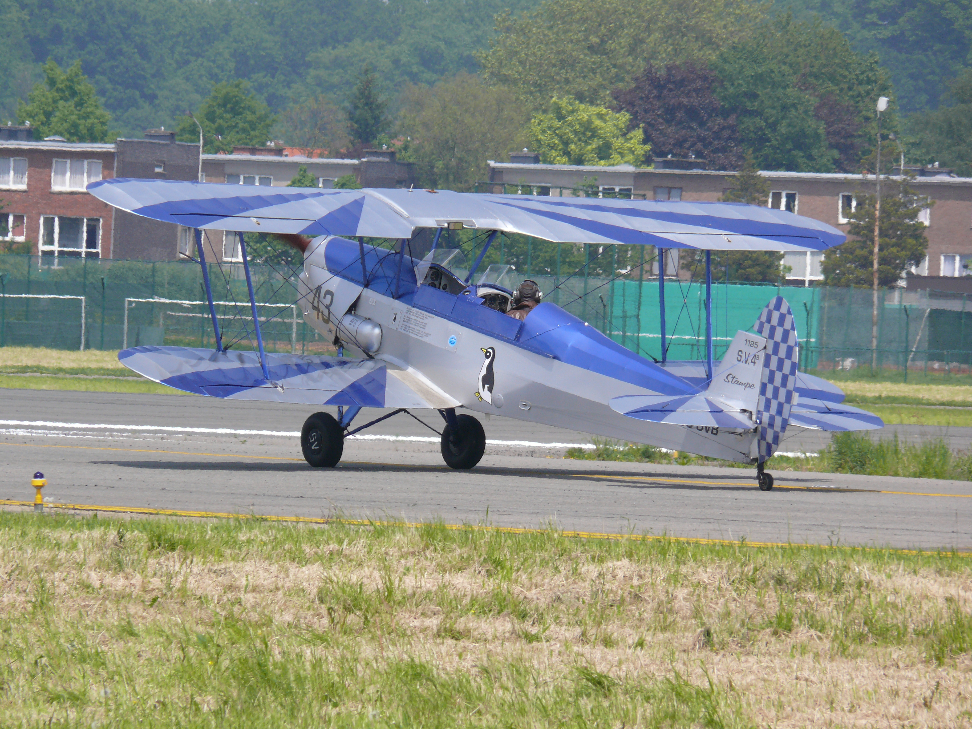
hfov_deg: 4.7
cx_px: 486
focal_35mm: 420
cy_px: 364
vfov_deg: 3.5
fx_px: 11793
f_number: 6.3
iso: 100
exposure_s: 1/500
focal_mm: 88.8
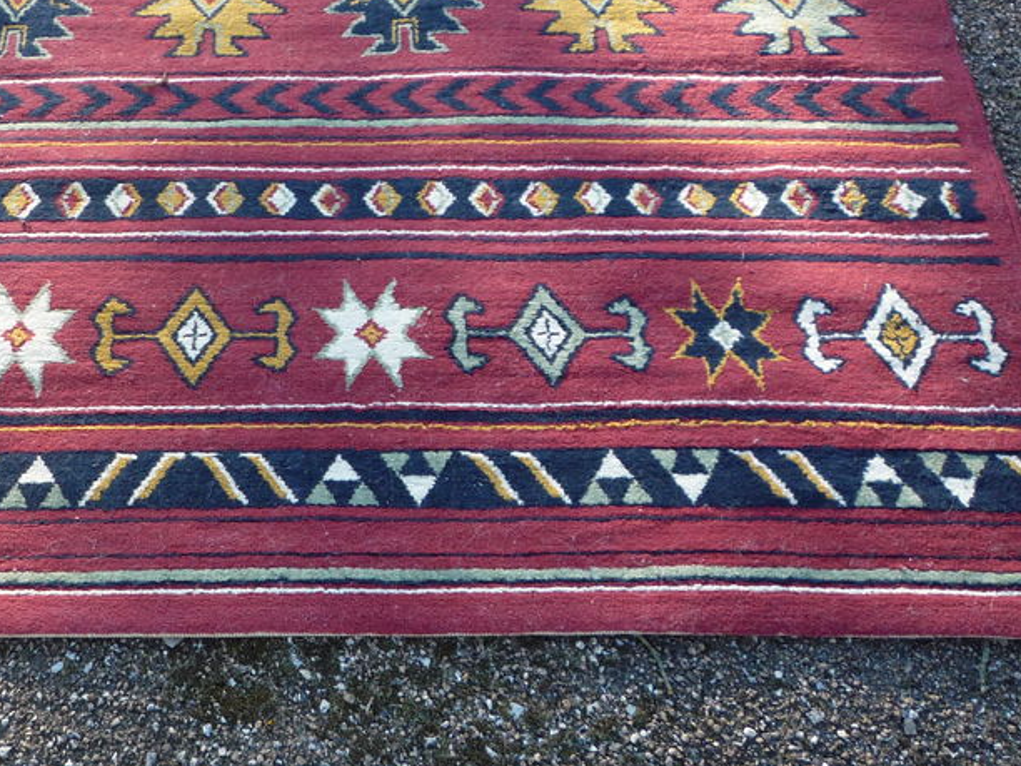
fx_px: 1445
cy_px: 269
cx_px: 229
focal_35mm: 49
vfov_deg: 29.5
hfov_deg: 37.7
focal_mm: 5.2
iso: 100
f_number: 3.3
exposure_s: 1/100
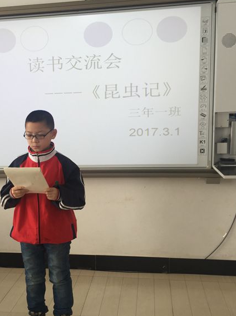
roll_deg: +1.7
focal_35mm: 41
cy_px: 172
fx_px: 373
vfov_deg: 45.7
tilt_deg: -8.8
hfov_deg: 34.9
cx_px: 86
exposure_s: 1/120
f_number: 2.2
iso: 32
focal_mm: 4.15
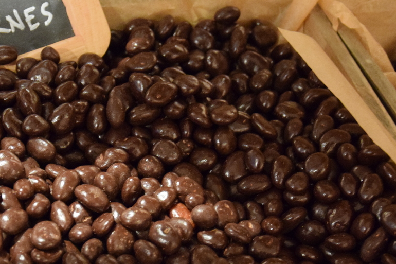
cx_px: 137
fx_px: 1166
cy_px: 151
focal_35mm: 106
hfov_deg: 19.2
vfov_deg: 12.9
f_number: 4.2
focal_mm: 34
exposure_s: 1/60
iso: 4500
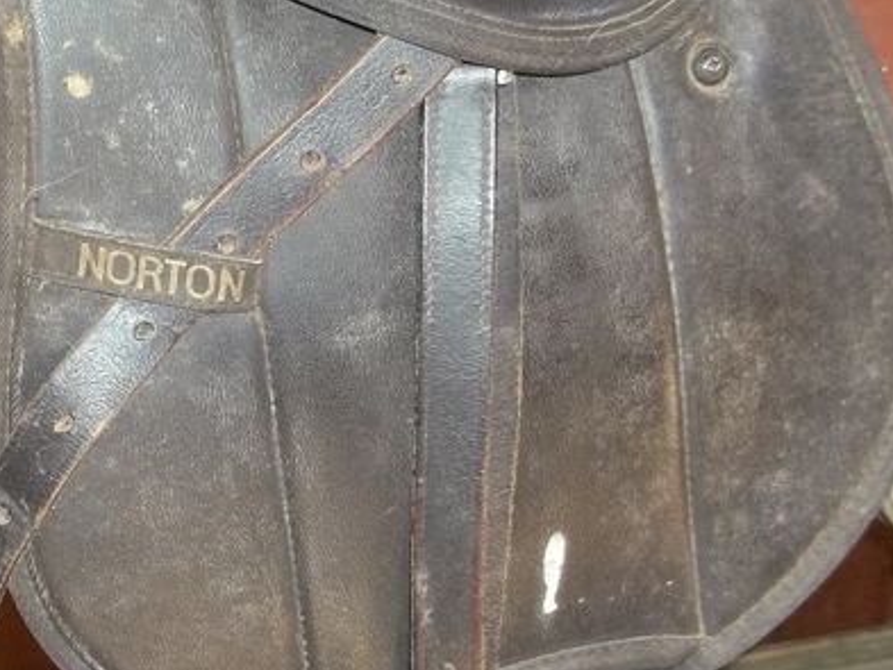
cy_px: 159
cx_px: 254
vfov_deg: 17.5
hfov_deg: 23.1
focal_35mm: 84
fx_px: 2168
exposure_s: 1/30
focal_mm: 5.9
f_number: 3.3
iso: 160
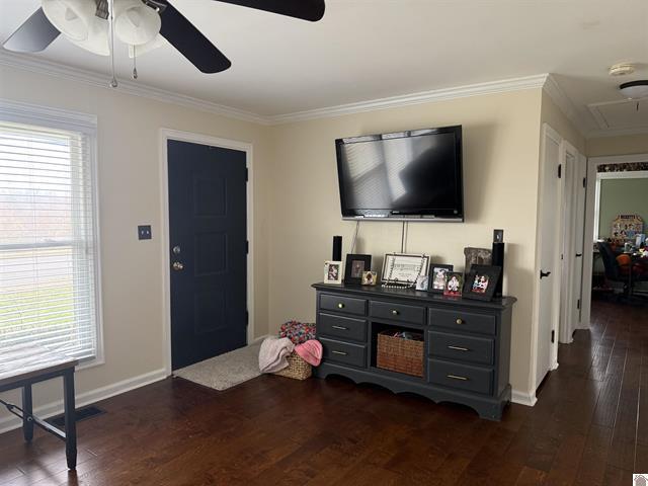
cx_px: 324
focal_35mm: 24
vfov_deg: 56.8
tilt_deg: -4.1
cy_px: 243
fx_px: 449
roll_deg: -0.6
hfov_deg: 71.6
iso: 200
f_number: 1.78
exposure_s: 1/81
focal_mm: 6.76
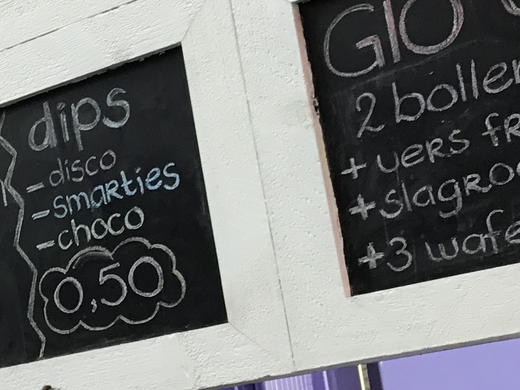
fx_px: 1758
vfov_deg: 12.7
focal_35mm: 117
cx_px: -542
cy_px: 253
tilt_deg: +11.9
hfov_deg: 14.0
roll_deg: +3.3
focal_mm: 3.99
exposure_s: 1/155
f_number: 1.8
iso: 20
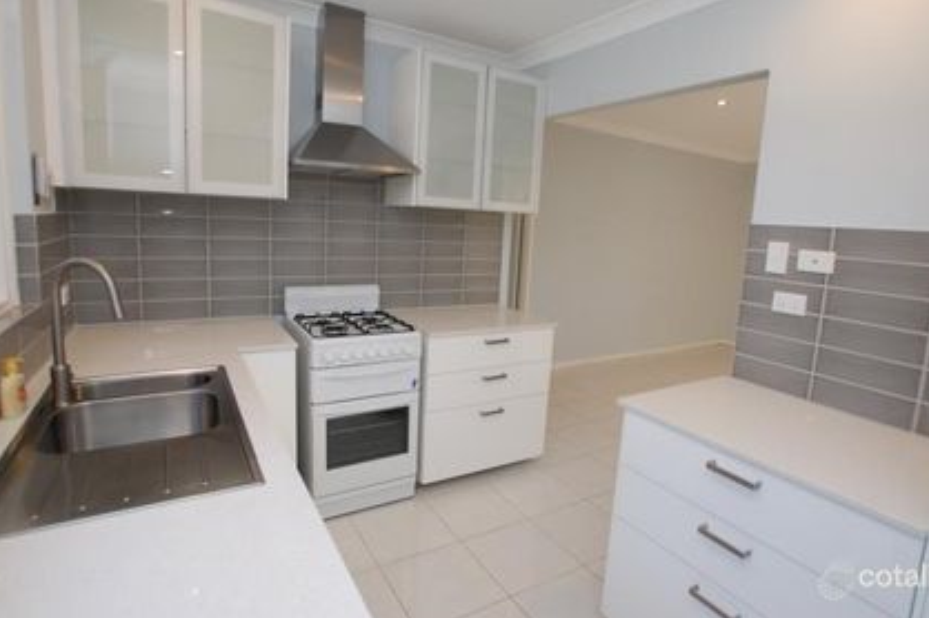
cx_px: 476
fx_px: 479
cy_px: 275
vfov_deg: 65.5
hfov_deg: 88.3
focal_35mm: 19
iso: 450
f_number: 4.5
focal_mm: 11
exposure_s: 1/60
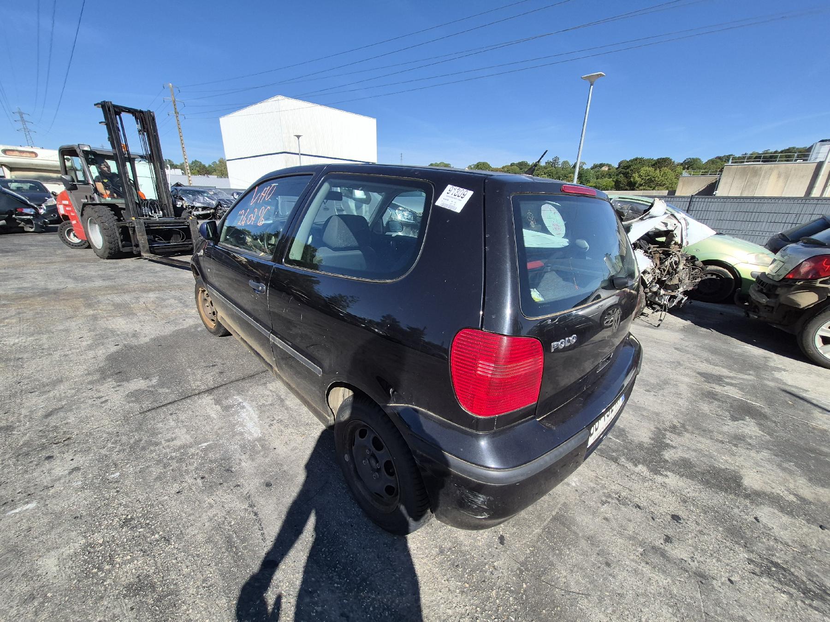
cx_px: 415
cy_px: 311
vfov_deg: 89.9
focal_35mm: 13
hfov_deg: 106.2
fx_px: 312
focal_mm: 1.74
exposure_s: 1/2000
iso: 40
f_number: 2.2
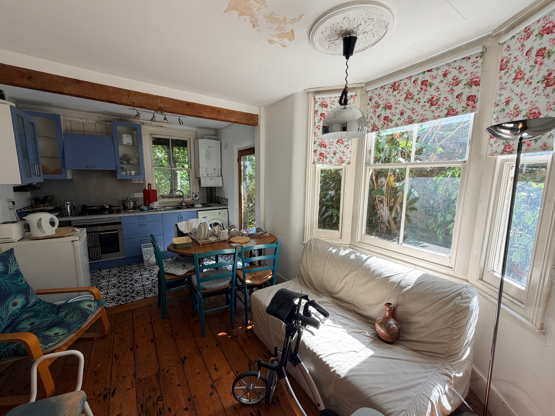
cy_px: 208
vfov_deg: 85.7
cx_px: 278
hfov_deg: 102.1
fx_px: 224
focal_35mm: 14
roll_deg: -0.5
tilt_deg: -7.7
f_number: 2.2
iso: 64
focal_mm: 2.22
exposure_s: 1/121
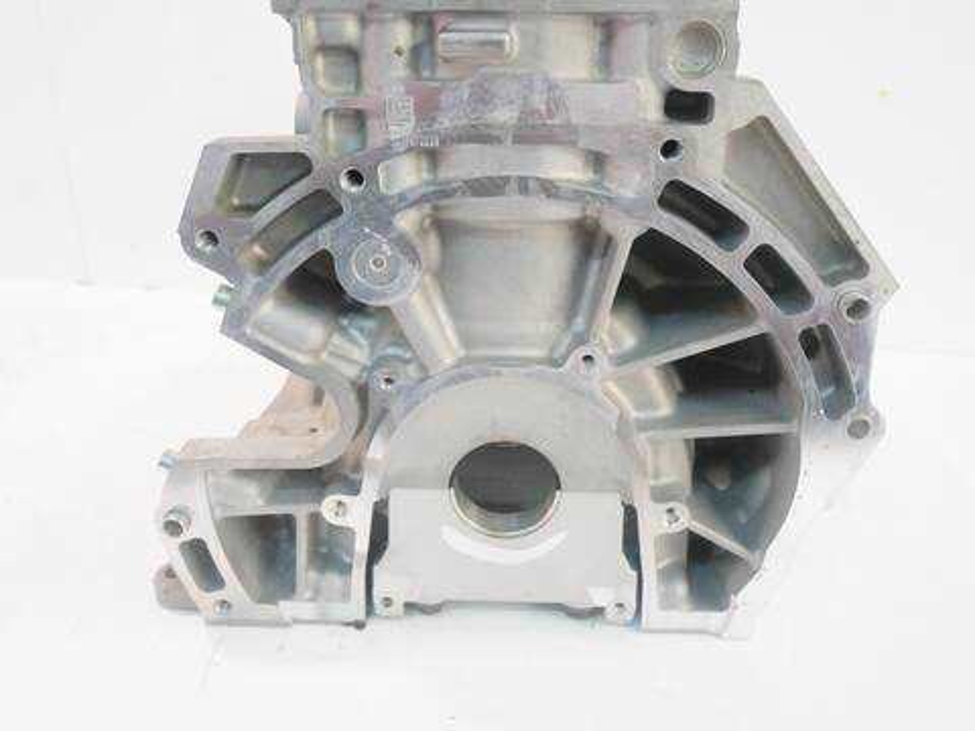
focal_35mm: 30
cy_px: 366
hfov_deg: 60.0
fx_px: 845
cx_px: 488
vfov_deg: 46.8
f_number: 3.8
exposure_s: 1/60
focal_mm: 15
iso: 500
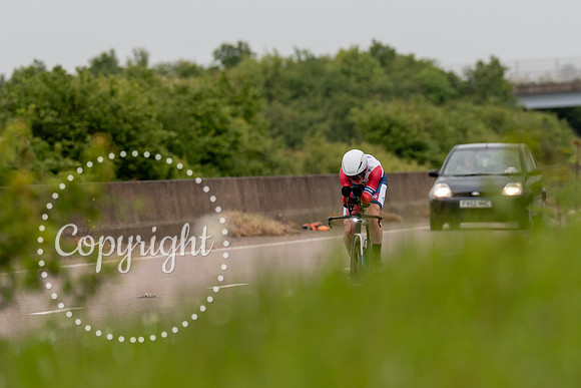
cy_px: 205
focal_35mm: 390
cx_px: 365
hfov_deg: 5.3
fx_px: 6288
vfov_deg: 3.5
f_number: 3.5
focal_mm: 200
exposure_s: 1/1000
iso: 320
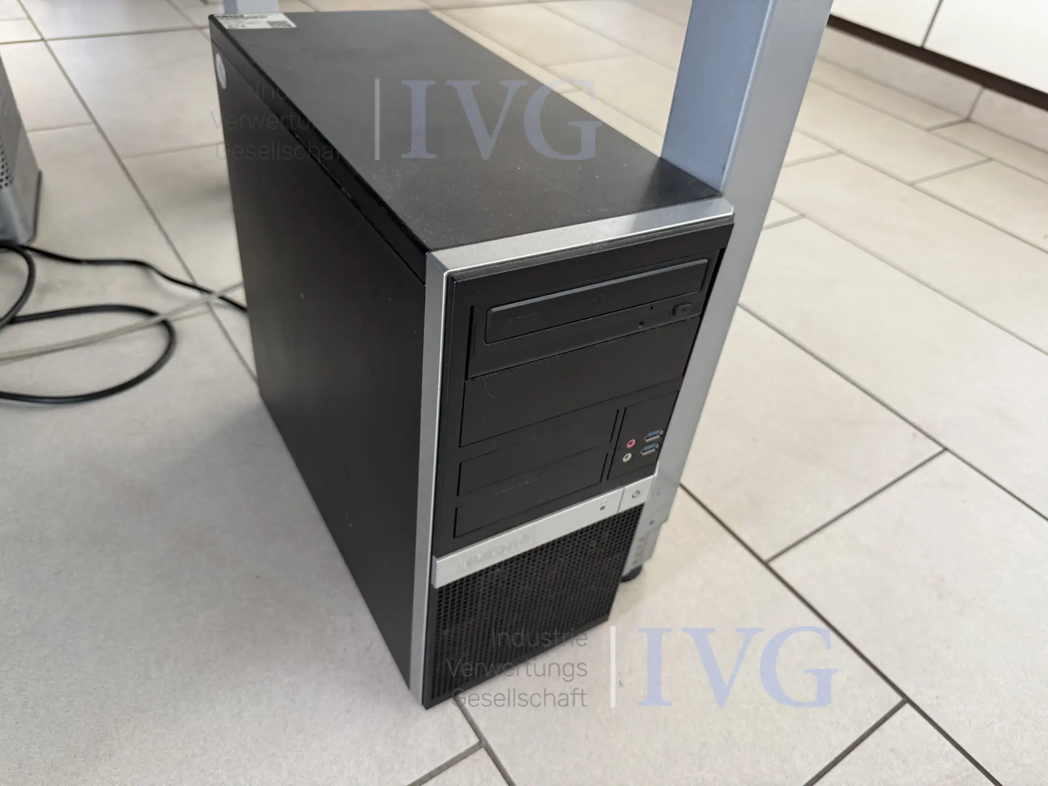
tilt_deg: -36.7
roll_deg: -6.8
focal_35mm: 24
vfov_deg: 56.8
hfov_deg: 71.6
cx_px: 524
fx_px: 727
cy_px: 393
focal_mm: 6.76
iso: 160
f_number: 1.78
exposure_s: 1/121
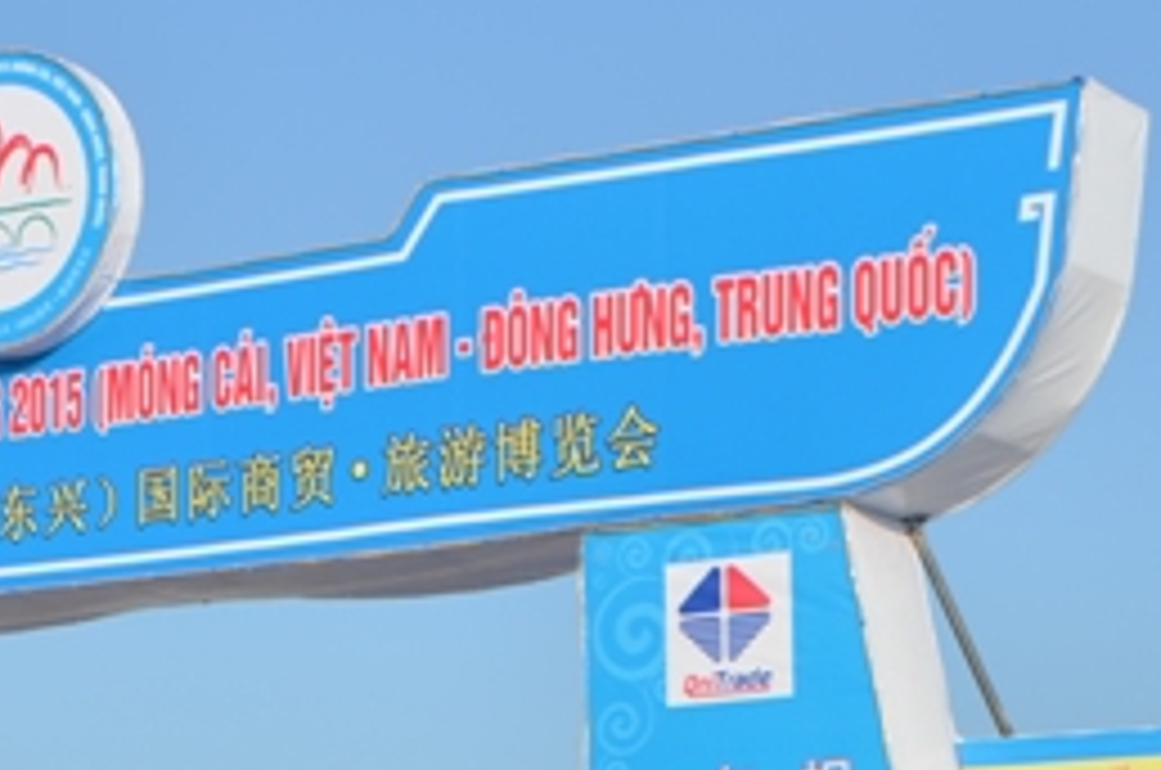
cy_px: 856
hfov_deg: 17.2
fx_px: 3831
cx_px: 504
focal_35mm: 119
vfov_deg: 11.3
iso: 100
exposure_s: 1/250
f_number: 8
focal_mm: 32
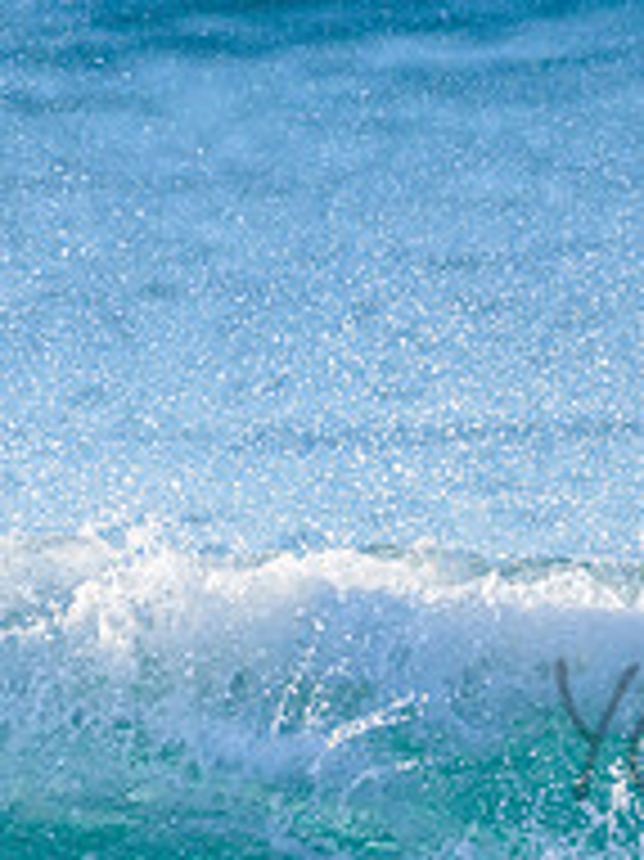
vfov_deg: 1.4
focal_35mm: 1460
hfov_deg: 1.0
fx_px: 36257
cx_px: 1018
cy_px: 691
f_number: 5.6
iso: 400
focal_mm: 500
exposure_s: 1/2000
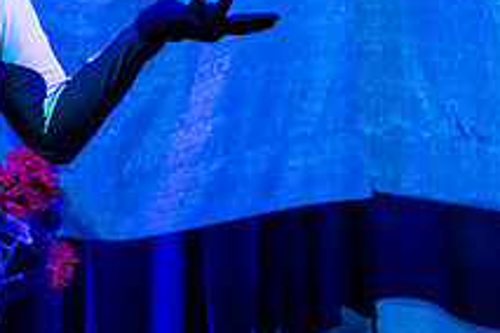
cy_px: -30
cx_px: 31
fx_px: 2944
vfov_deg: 6.5
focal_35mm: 212
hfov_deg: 9.7
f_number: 4
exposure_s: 1/100
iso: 5000
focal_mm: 78
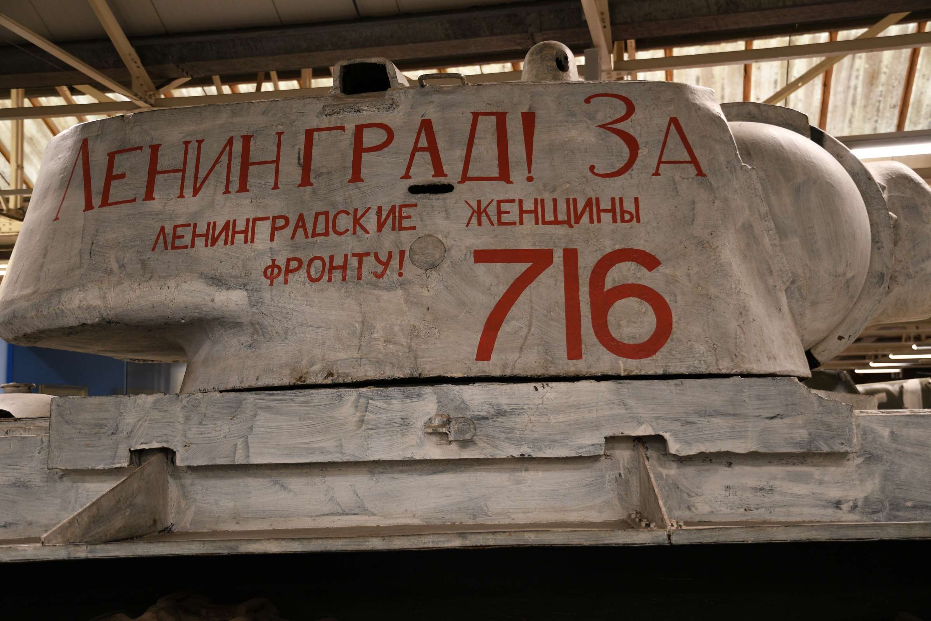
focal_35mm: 42
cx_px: 466
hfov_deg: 46.4
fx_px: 1086
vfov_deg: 31.9
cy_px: 310
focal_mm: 28
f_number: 3.2
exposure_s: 1/25
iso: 500
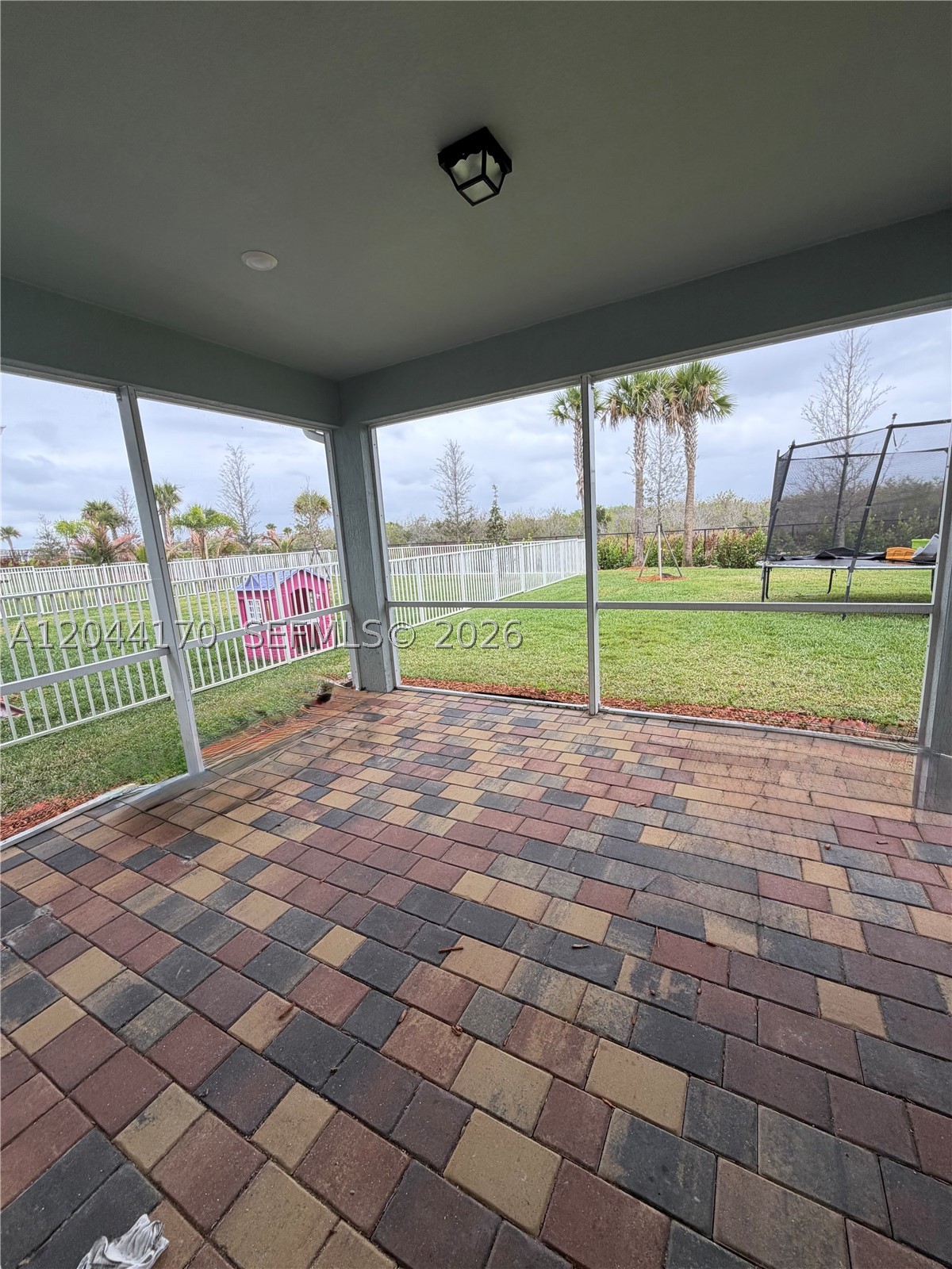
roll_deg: +3.6
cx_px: 476
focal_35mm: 14
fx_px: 513
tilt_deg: -11.4
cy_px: 634
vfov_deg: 102.1
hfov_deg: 85.7
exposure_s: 1/161
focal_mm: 2.22
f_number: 2.2
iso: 40
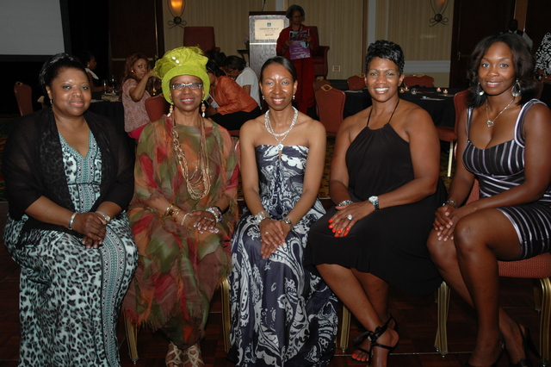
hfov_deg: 47.9
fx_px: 620
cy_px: 184
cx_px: 276
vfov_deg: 33.0
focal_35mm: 40
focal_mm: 27
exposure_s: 1/60
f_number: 4
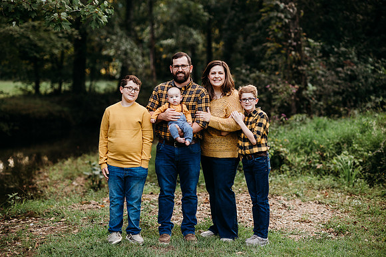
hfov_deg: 23.9
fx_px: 912
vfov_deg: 16.1
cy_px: 128
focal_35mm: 85
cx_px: 193
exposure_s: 1/200
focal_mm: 85
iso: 125
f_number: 2.2
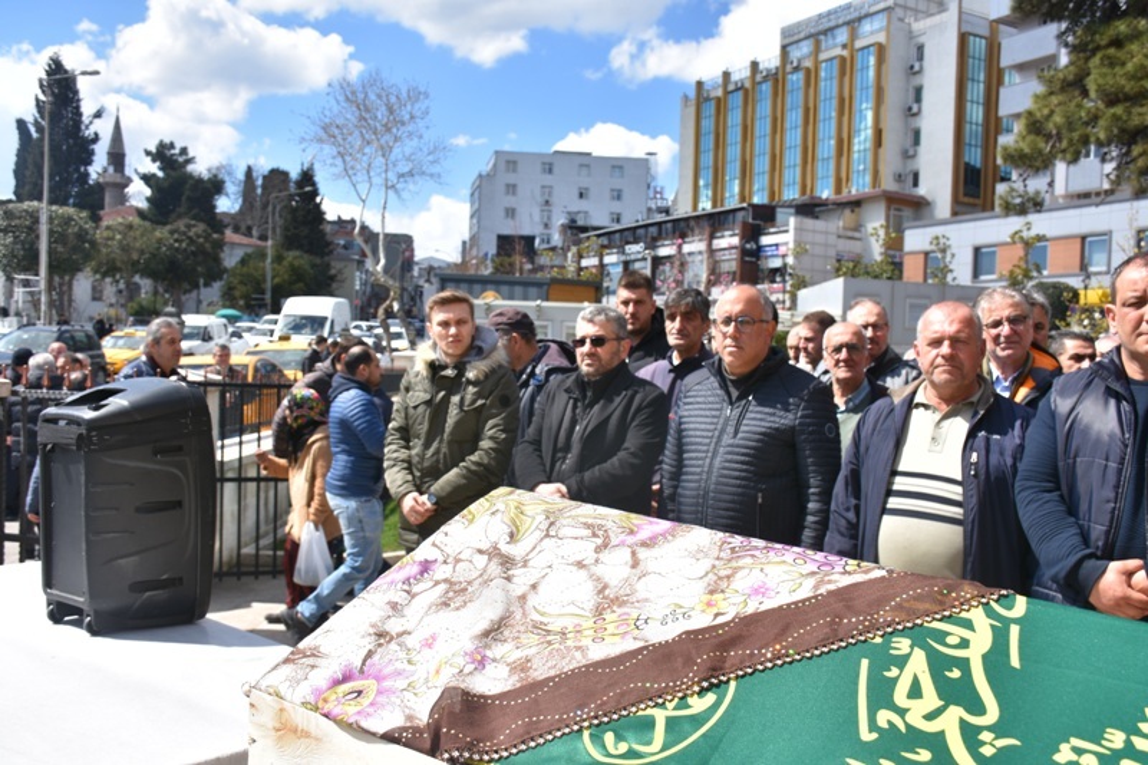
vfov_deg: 40.0
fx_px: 1052
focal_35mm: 33
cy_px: 382
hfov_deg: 57.2
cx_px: 574
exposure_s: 1/500
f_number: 8
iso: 140
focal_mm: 22
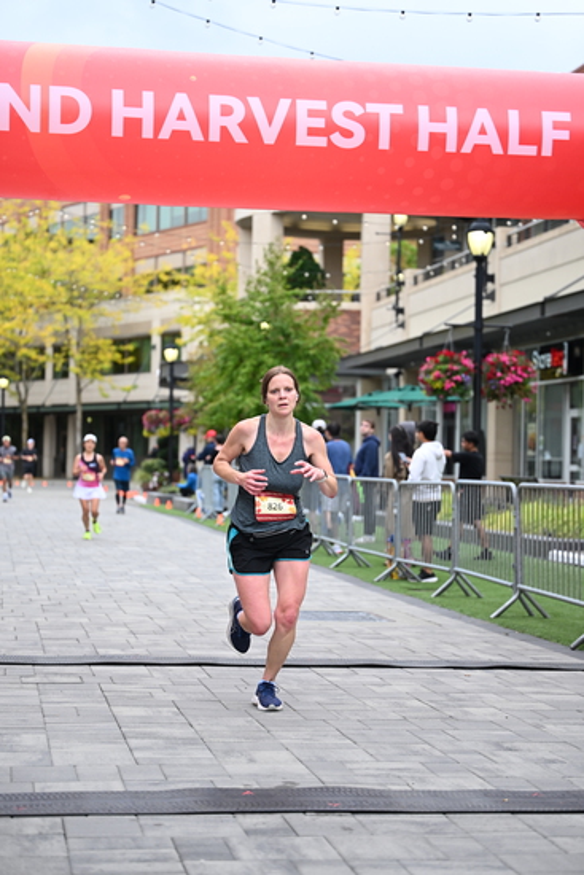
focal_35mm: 70
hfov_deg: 19.5
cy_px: 438
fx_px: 1702
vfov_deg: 28.8
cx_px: 292
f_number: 2.8
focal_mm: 70
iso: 640
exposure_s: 1/2000
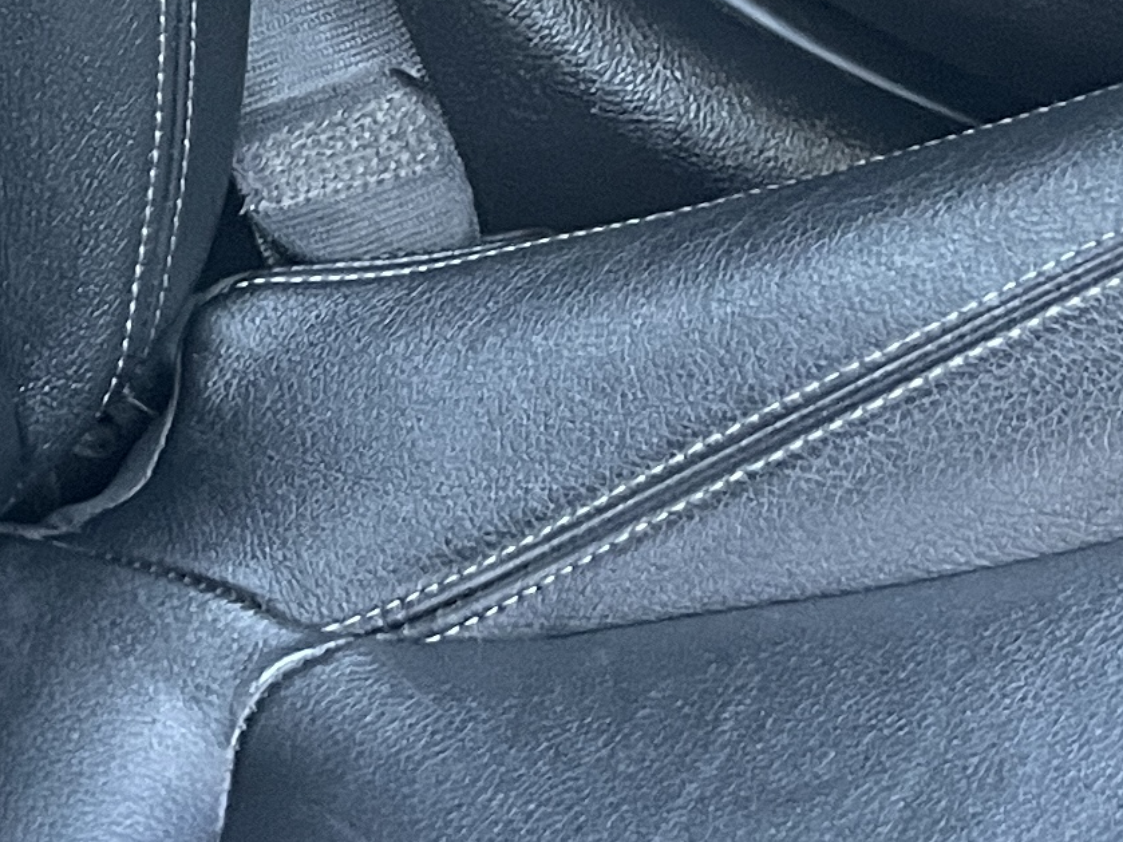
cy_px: -888
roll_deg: +5.9
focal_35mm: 125
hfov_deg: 14.8
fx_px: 4055
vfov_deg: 10.8
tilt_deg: -21.4
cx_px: -466
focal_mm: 4.2
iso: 160
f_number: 1.6
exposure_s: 1/60
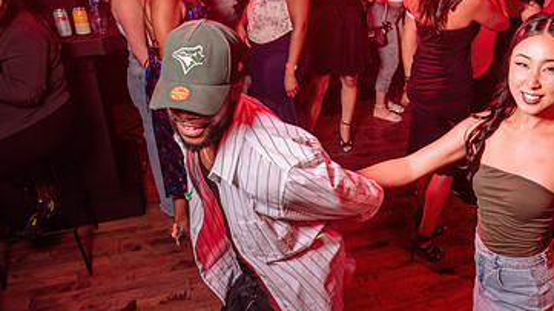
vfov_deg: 28.3
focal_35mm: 42
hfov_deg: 47.6
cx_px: 366
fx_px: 617
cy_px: 185
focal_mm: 24
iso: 800
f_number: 3.2
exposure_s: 1/30
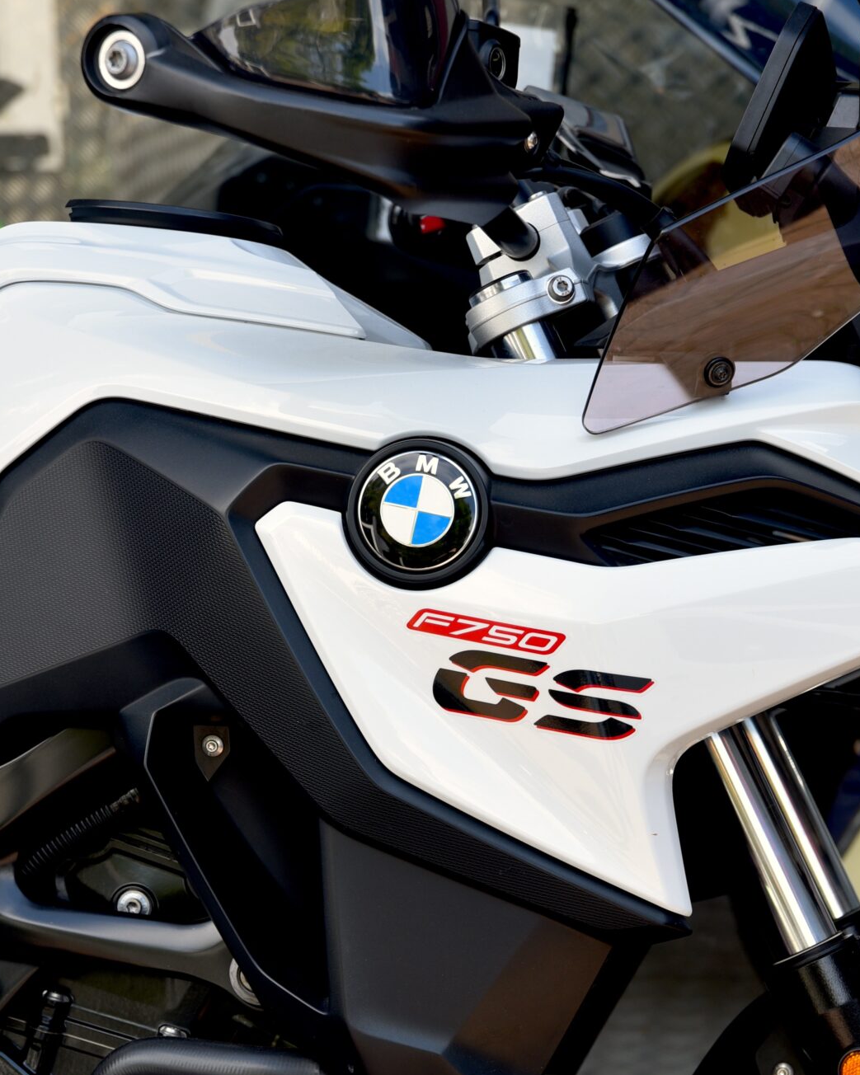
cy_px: 810
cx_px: 599
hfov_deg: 11.9
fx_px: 4105
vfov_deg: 14.9
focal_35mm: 129
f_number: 5
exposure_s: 1/100
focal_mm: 70
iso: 100
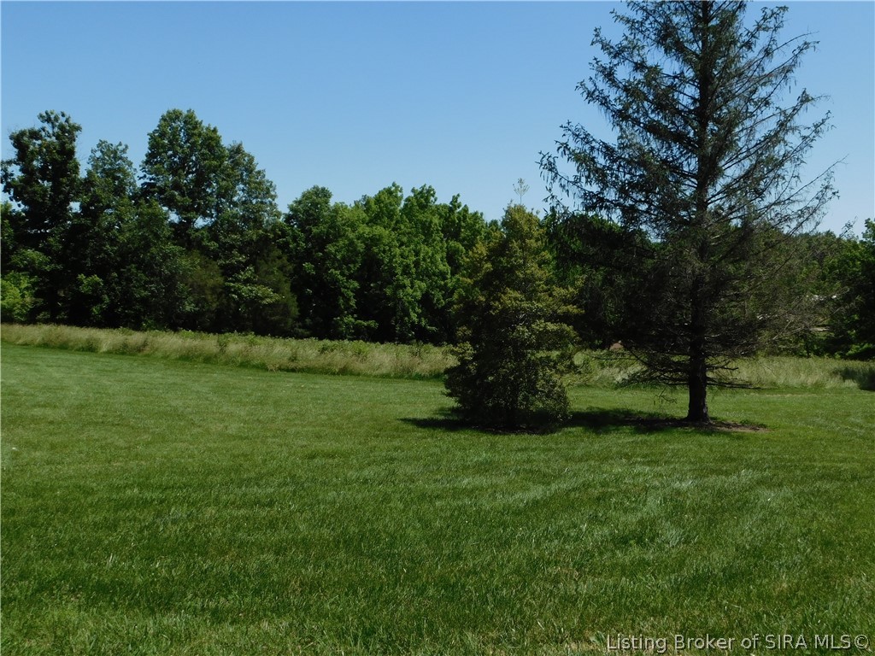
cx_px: 438
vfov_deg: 39.7
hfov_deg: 51.4
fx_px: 910
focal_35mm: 36
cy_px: 328
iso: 125
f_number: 3.5
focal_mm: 6.3
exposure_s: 1/1250
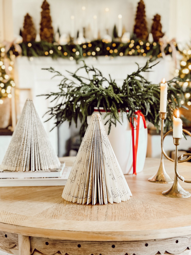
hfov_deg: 30.3
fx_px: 353
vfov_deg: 39.7
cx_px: 96
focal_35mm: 48
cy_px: 128
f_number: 1.8
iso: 250
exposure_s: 1/60
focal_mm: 6.86
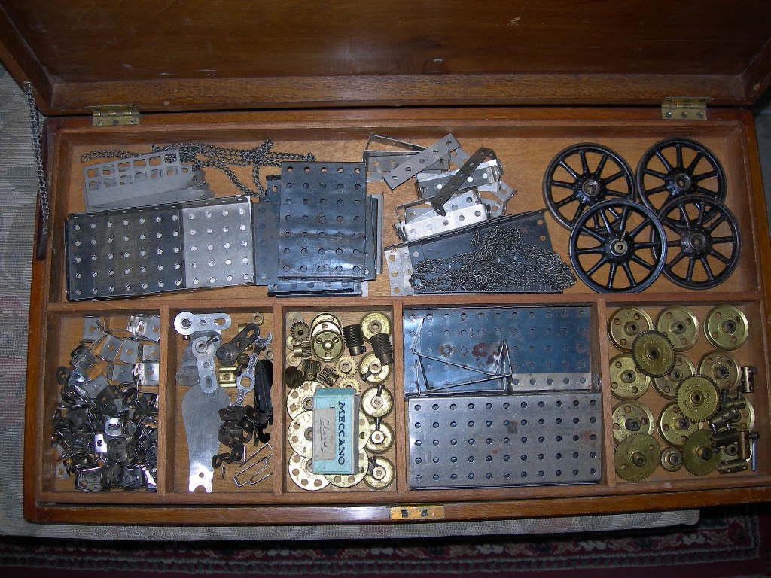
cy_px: 289
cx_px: 386
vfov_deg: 37.7
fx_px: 846
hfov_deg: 49.0
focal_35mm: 38
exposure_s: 1/60.1
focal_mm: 7.8
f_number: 2.8
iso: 50
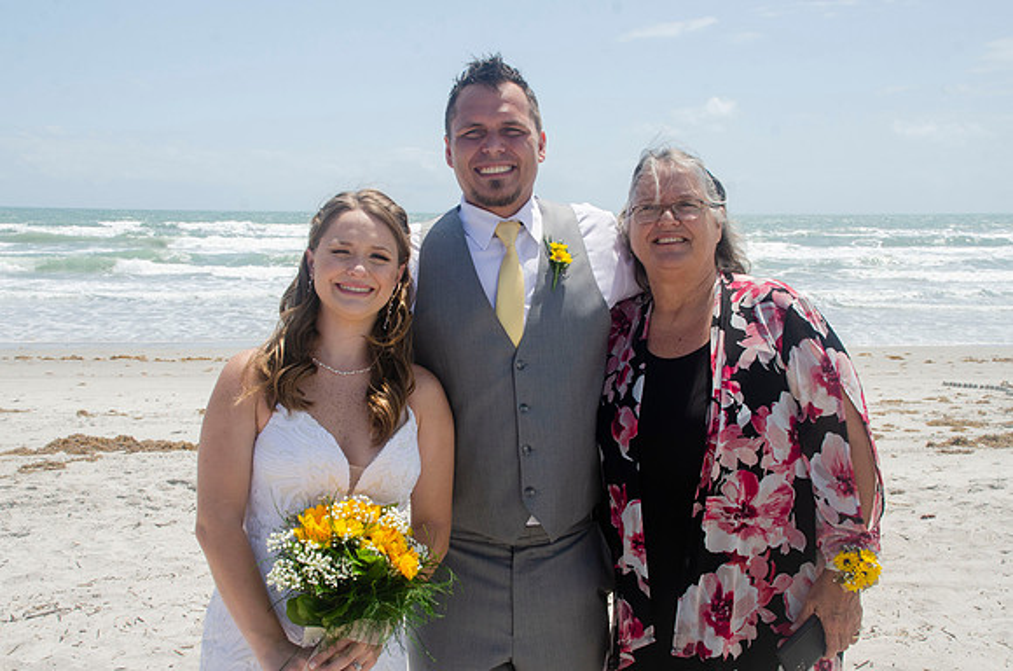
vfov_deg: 31.7
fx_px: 1179
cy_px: 336
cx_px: 506
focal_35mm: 42
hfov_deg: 46.5
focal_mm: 28
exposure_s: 1/250
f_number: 11
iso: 100
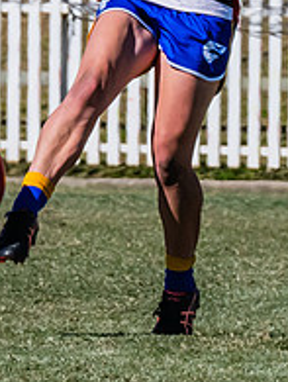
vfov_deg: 1.0
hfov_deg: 0.8
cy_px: -72
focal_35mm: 1953
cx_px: 192
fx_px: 21594
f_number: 14
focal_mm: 360
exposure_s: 1/1600
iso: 800
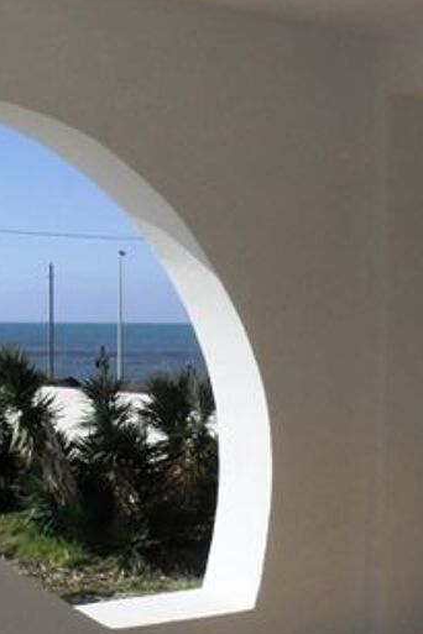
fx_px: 1251
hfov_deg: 19.2
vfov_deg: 28.3
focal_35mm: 71
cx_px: 241
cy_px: 412
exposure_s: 1/750
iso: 200
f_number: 8.4
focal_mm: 6.3
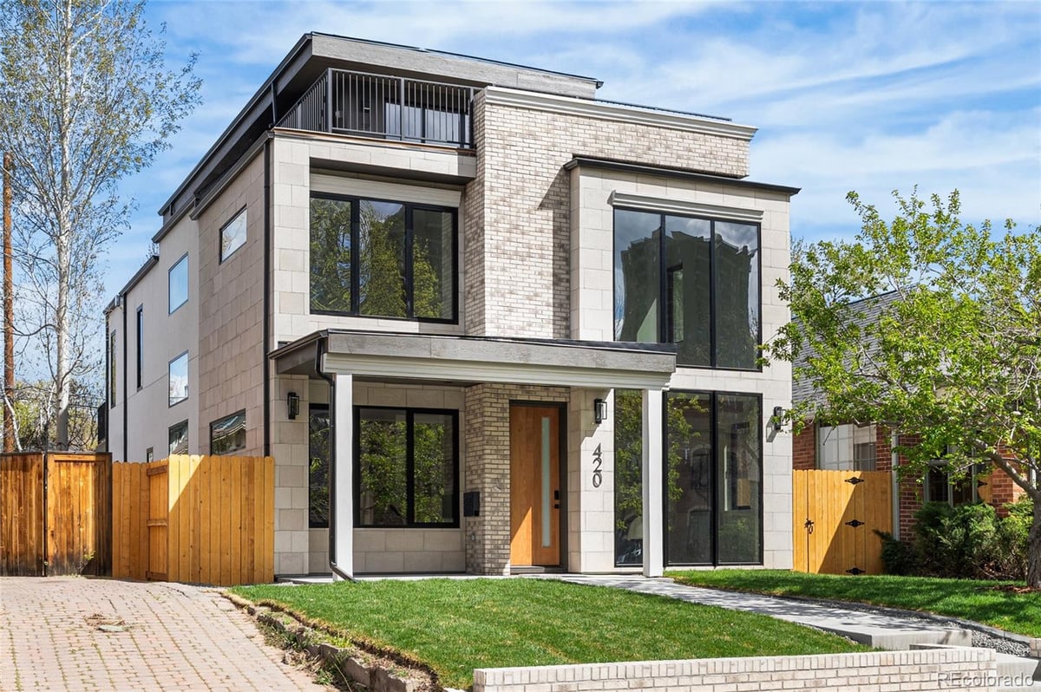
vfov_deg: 31.1
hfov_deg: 45.5
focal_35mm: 43
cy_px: 346
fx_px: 1242
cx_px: 520
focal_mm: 29
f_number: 8
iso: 640
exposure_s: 1/320
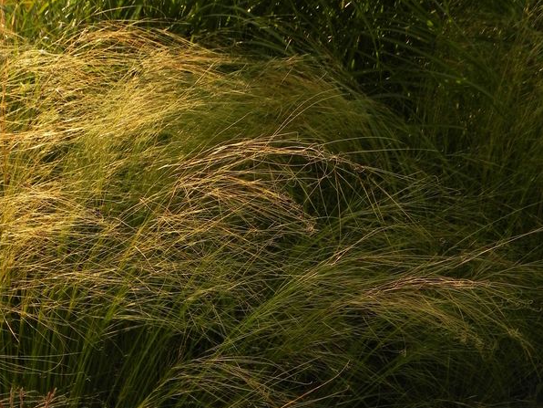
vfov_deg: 25.9
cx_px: 271
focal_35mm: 55
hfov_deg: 34.9
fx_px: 863
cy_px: 349
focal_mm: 7.3
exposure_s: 1/1000
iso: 160
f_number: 4
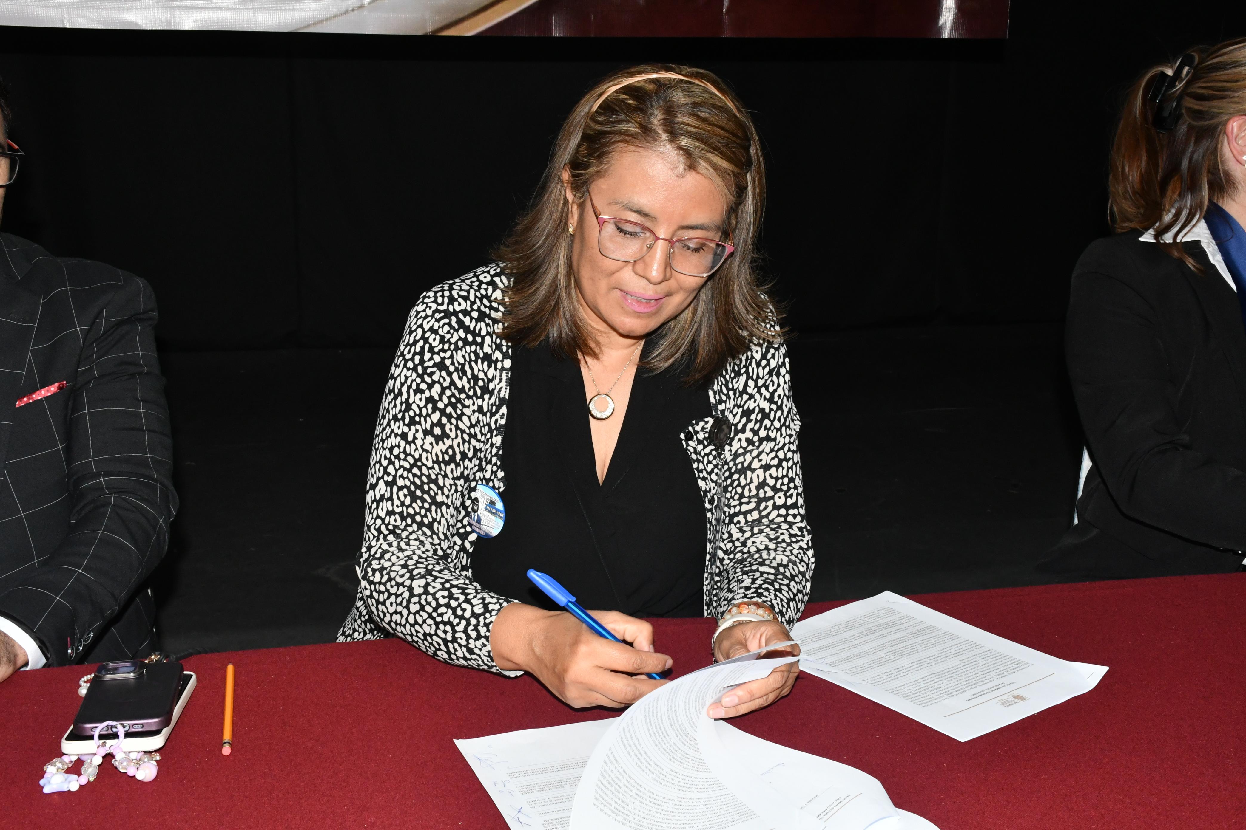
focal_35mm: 45
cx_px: 623
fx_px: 1557
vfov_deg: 29.9
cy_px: 415
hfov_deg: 43.6
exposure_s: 1/125
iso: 2000
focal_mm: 30
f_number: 14
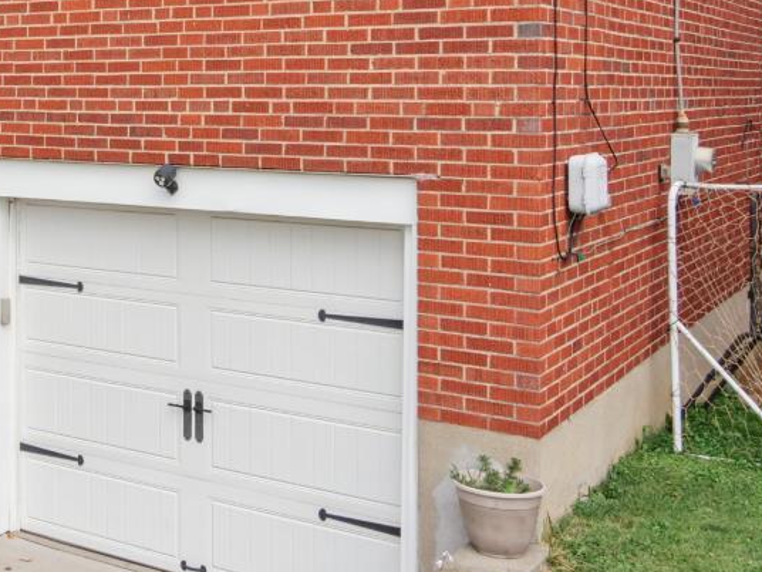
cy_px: 88
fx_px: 1233
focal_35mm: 56
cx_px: -88
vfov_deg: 25.5
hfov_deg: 30.5
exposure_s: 1/320
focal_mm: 10
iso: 200
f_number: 8
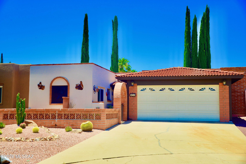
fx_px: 301
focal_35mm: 44
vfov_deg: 30.5
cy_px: 82
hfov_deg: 44.5
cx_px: 123
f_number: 10
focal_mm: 44
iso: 160
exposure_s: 1/250
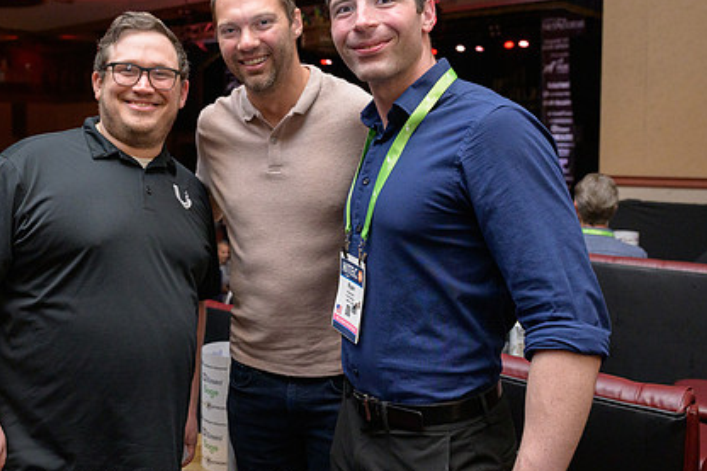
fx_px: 766
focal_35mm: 39
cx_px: 250
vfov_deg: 34.1
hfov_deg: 48.9
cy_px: 186
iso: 2000
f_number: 4
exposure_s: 1/200
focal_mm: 26.5
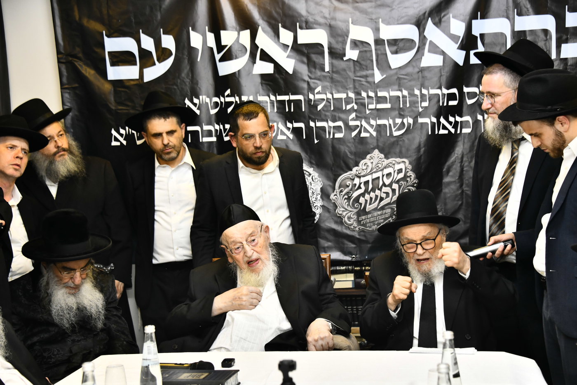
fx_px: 1042
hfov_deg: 31.0
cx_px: 288
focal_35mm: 65
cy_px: 192
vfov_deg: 20.9
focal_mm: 65
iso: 1600
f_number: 5.6
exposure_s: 1/125
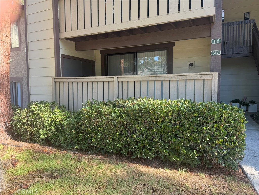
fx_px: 180
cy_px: 98
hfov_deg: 71.6
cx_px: 130
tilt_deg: -4.2
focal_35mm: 24
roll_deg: +0.9
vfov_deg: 56.8
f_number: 1.78
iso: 80
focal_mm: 6.76
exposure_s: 1/331
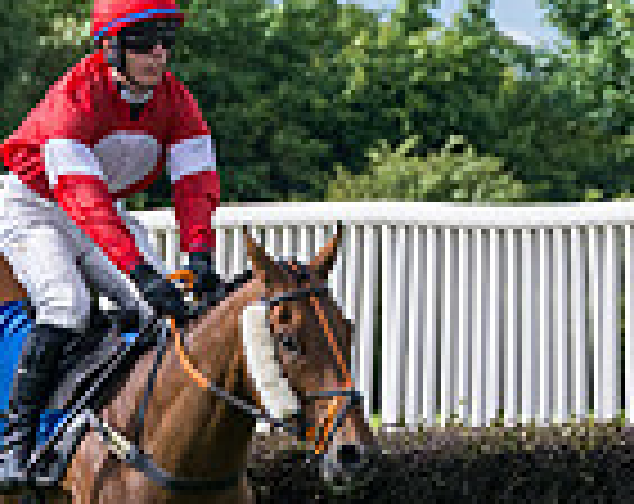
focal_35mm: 524
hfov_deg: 3.7
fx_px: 9805
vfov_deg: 2.9
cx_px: -656
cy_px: 317
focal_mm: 98
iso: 400
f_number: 4
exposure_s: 1/4000
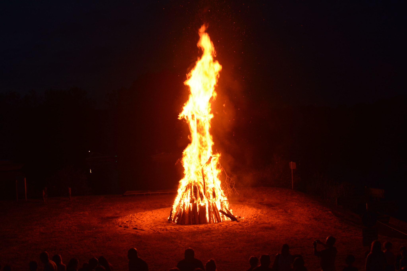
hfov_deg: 46.4
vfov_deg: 31.9
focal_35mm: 42
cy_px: 136
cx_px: 204
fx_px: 475
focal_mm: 28
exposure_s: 1/60
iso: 640
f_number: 4
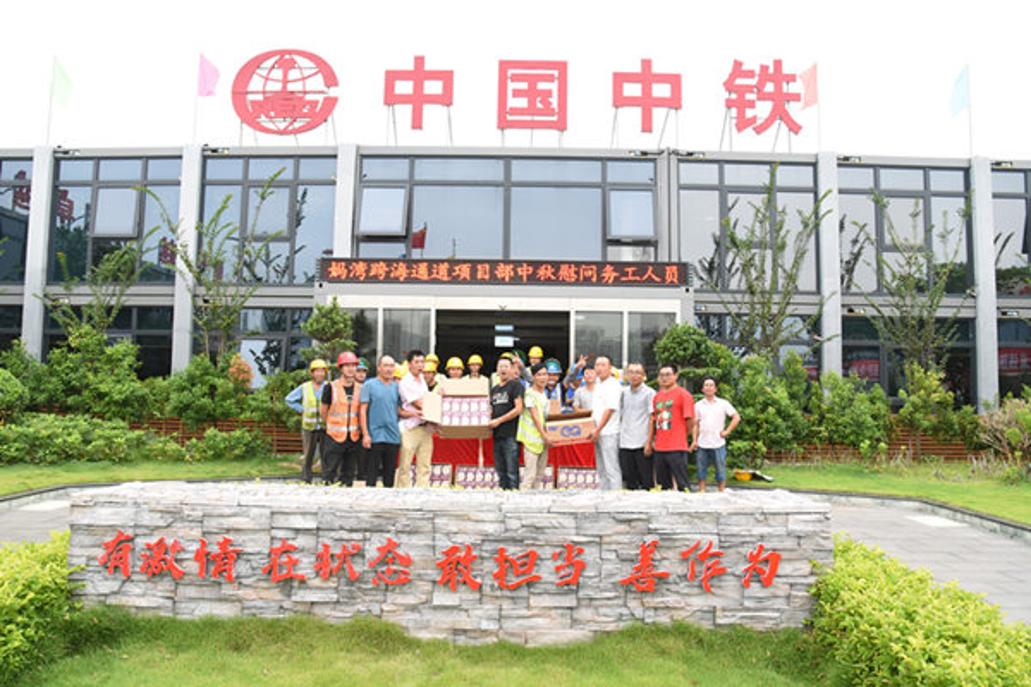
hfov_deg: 73.7
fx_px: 687
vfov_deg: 53.1
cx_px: 516
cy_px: 344
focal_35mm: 24
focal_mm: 24
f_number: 8
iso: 1600
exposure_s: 1/200
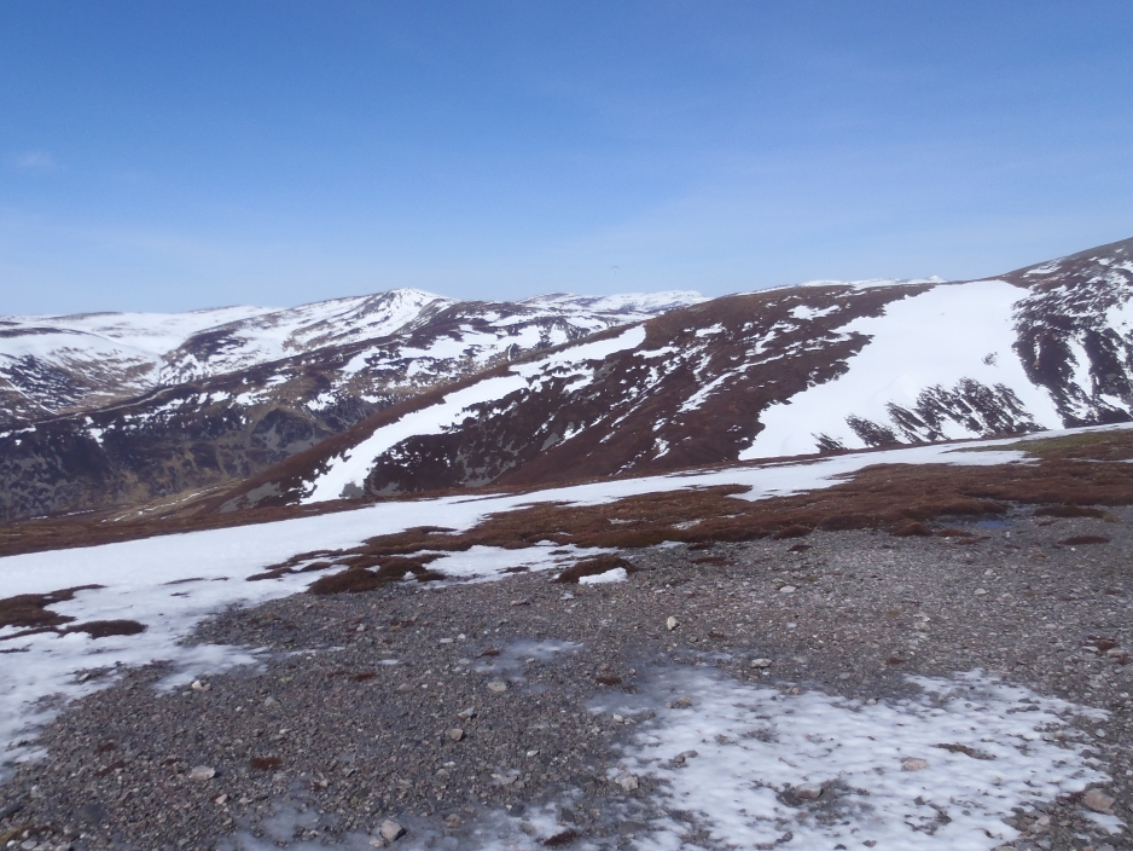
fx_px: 1048
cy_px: 434
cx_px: 513
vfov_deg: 44.2
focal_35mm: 32
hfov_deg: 56.7
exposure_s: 1/640
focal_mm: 5
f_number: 5.6
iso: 80
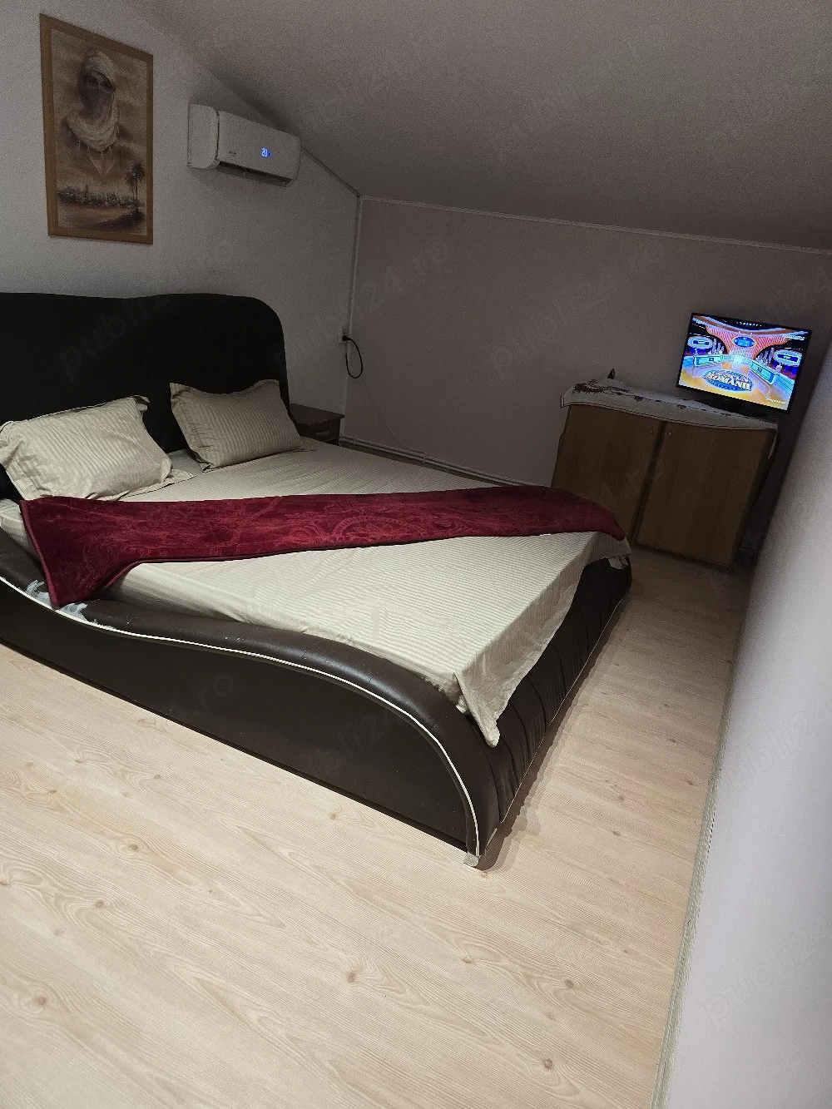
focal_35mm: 23
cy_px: 554
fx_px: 737
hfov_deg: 58.9
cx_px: 416
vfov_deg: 73.9
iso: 250
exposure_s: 1/50.3
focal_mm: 6.3
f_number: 1.7
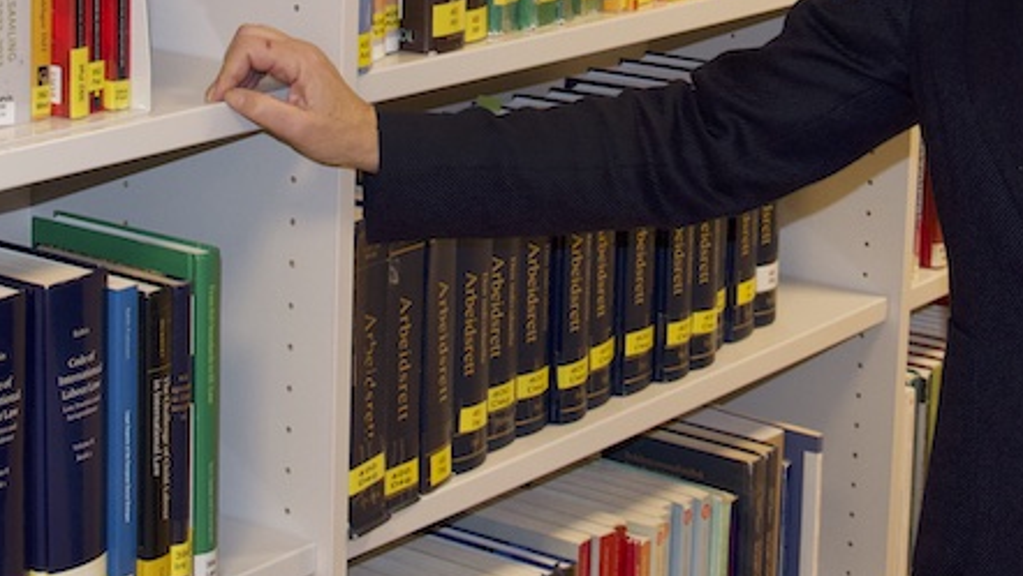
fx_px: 2714
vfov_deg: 12.0
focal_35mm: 100
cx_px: 609
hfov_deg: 21.3
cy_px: -40
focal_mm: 22
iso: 800
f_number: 4.5
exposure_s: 1/80
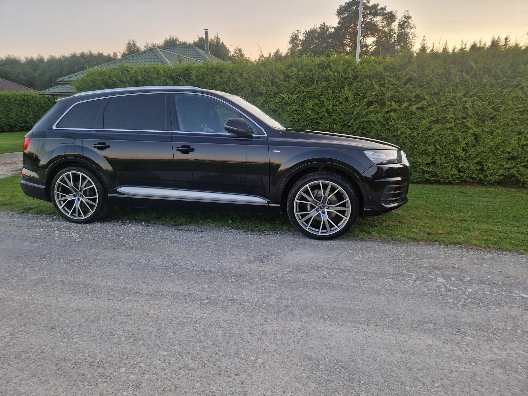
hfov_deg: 73.9
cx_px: 264
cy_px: 198
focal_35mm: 23
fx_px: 351
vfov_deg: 58.9
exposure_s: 1/180
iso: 50
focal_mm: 5.4
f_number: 1.8
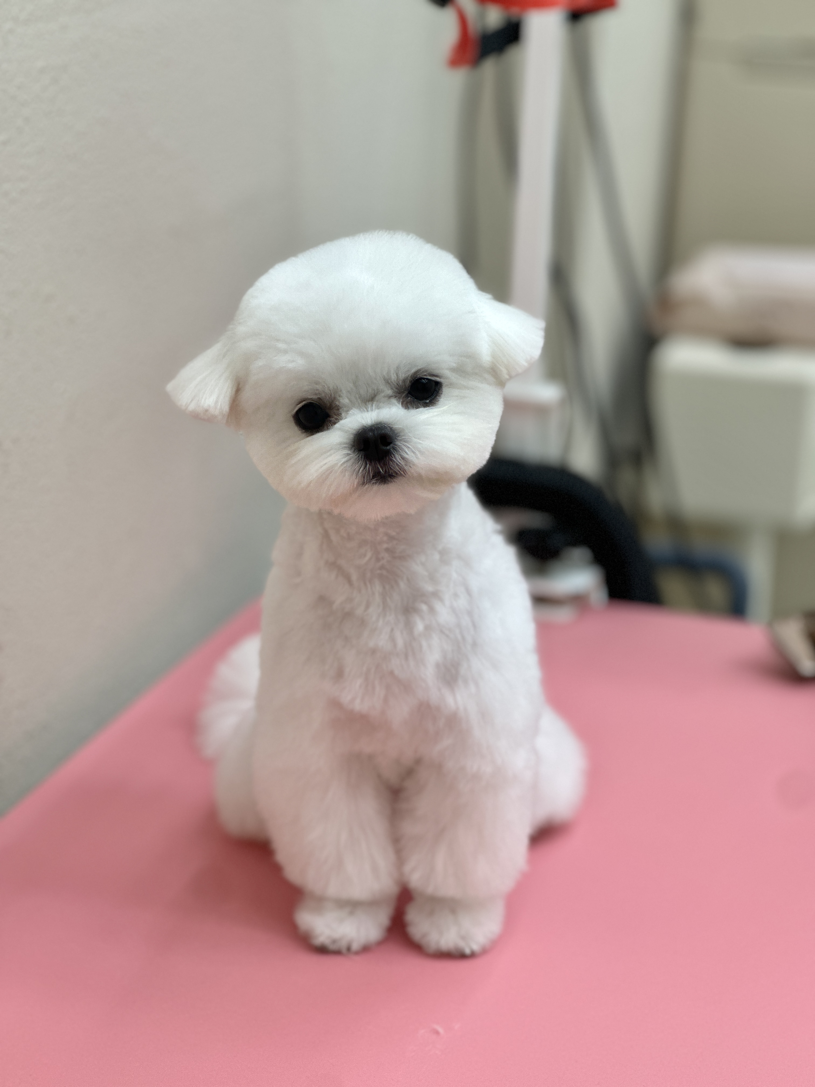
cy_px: 544
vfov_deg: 25.3
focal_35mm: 77
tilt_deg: -17.7
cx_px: 408
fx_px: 2417
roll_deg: -3.6
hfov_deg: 19.1
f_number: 2.8
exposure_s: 1/120
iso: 80
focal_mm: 9
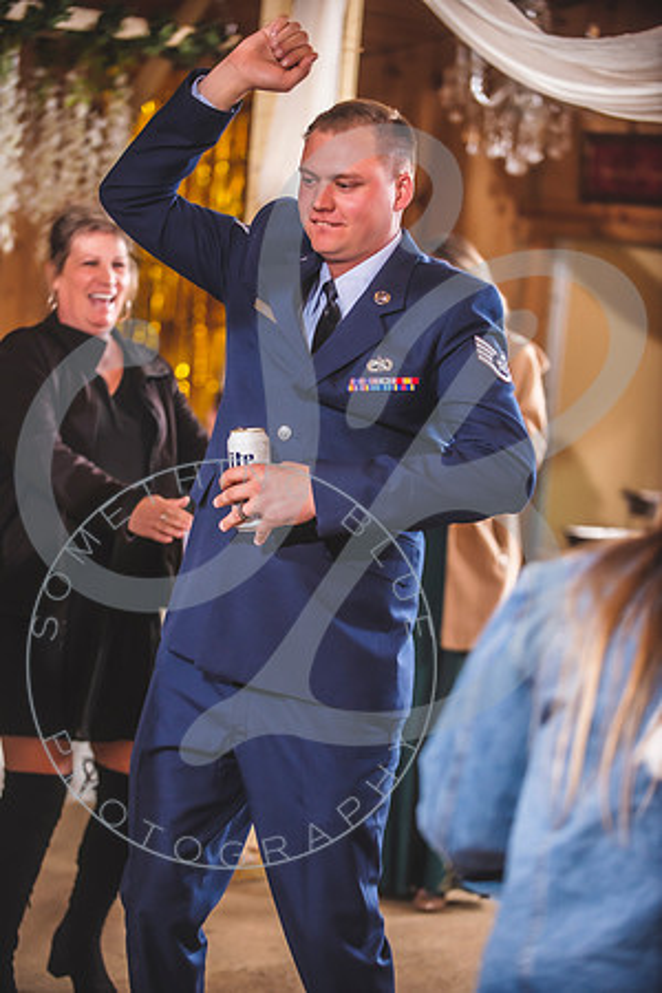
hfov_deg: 13.4
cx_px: 331
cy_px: 496
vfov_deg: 20.0
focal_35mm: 102
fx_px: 2813
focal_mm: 102
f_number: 2.8
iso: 800
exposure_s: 1/200
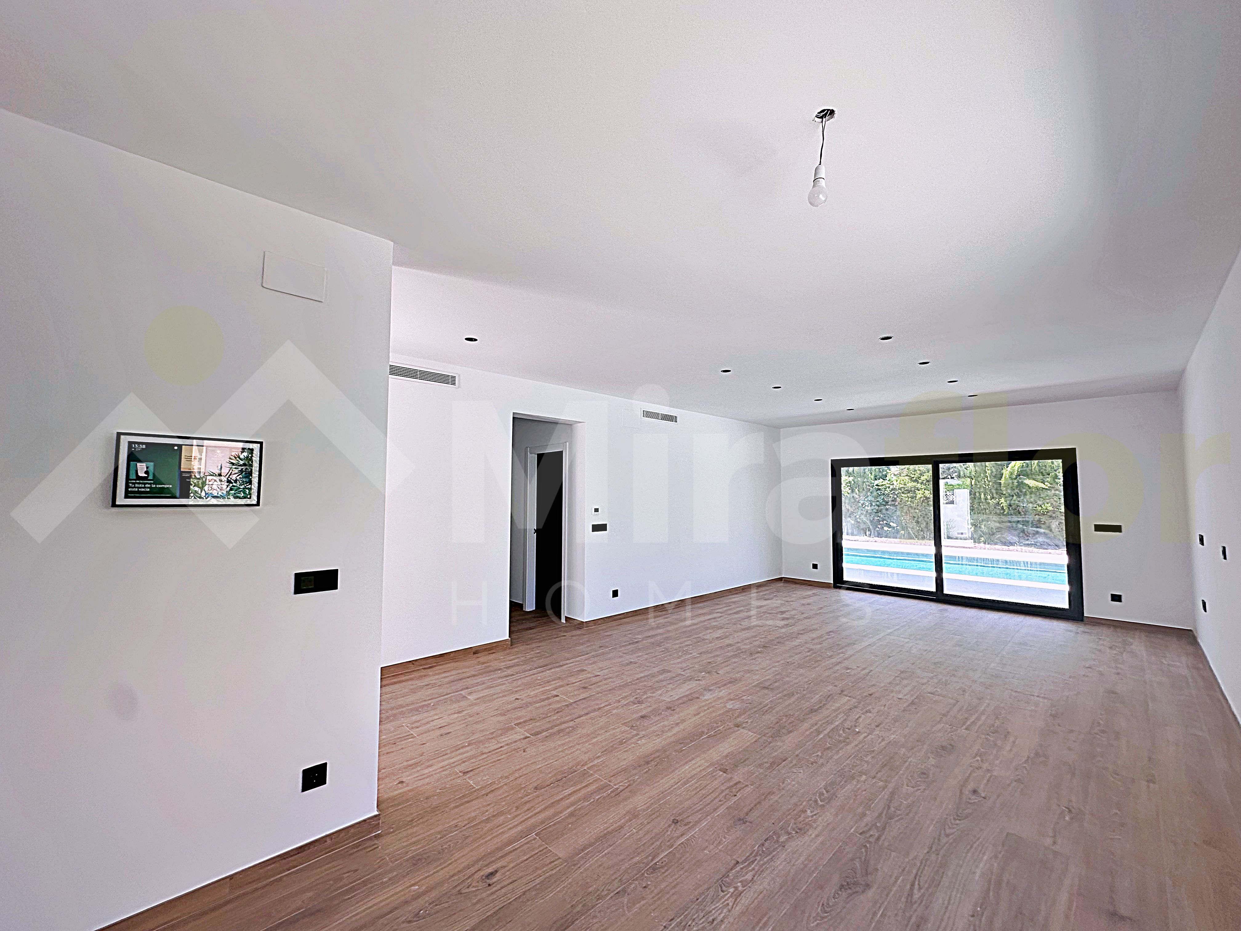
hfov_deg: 102.1
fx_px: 502
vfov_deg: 85.7
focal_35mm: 14
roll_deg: -0.7
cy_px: 466
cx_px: 620
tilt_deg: +1.6
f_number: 2.2
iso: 40
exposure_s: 1/166
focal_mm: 2.22
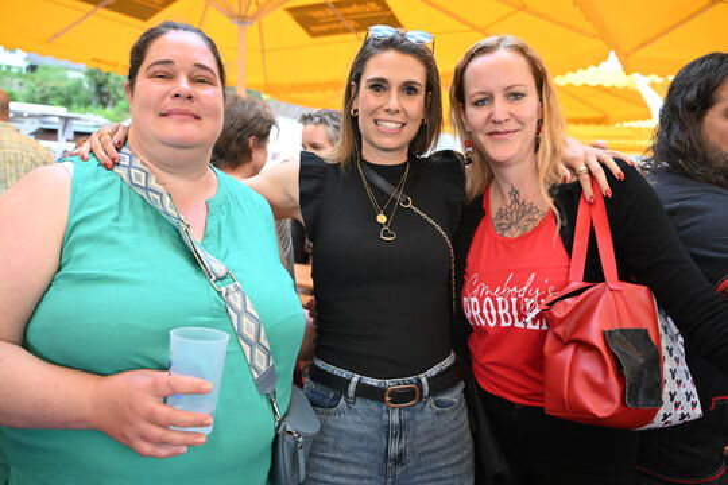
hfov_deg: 61.1
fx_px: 617
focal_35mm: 30
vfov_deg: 43.0
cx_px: 364
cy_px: 242
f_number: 3.5
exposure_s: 1/640
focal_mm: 30.5
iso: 1600
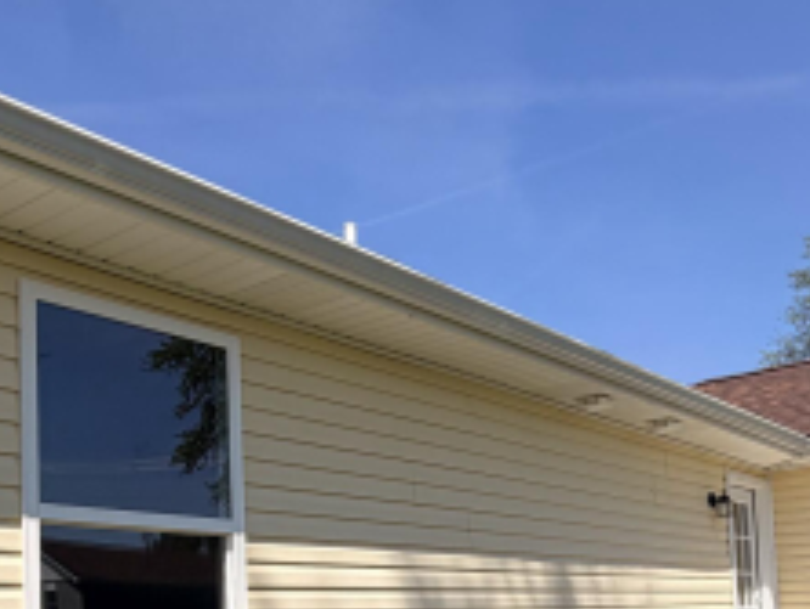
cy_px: 569
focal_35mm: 42
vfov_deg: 32.4
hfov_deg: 44.7
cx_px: 454
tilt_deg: +3.1
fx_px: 984
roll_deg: +3.2
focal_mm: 2.22
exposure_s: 1/1285
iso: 20
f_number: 2.2
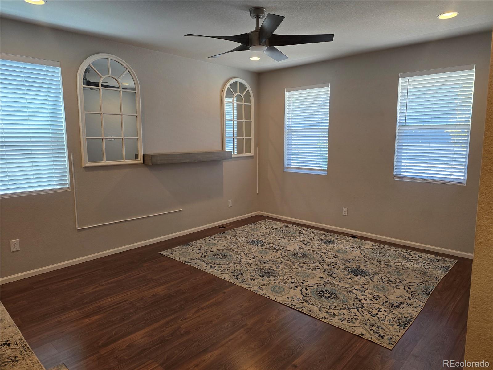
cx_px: 246
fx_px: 328
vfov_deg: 58.9
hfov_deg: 73.9
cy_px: 185
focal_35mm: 23
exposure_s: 1/120
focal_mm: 6.3
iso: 100
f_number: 1.7
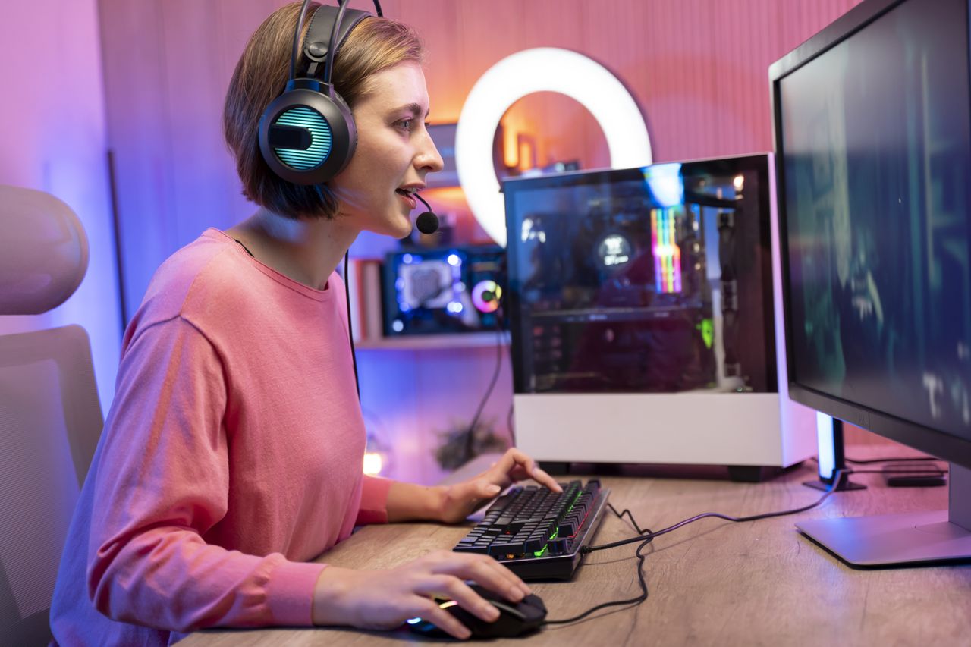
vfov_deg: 25.5
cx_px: 486
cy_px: 324
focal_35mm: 53
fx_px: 1429
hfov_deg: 37.5
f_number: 2.8
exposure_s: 1/80
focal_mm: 53
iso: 1000
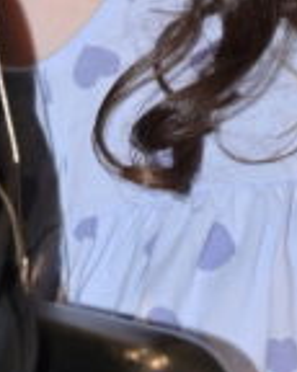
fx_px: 5819
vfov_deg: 3.6
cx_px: 300
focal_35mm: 529
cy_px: -307
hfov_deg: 2.9
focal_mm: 120
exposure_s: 1/160
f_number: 4.5
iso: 1600
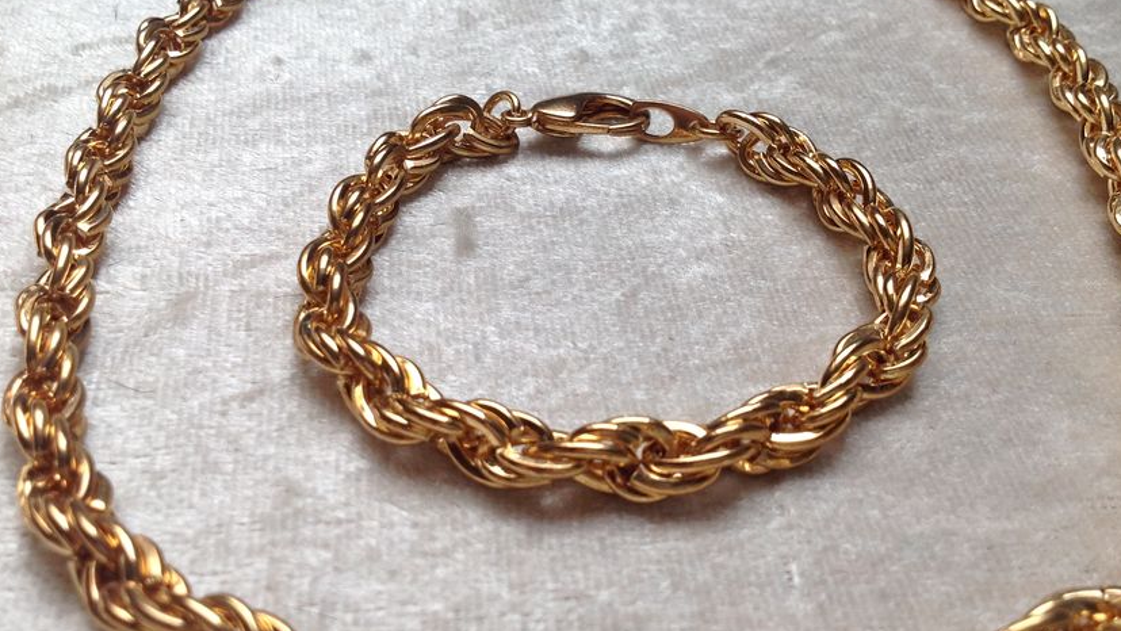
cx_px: 624
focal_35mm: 46
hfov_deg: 44.5
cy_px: 341
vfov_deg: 26.0
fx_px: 1368
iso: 50
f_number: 2.4
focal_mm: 4.28
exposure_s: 1/60
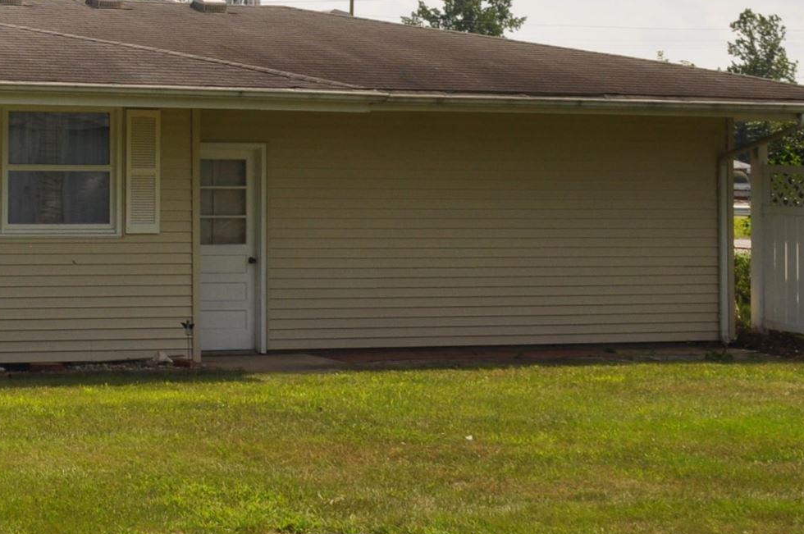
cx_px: -217
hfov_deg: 20.1
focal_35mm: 94
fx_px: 2097
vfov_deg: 14.4
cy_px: 68
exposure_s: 1/200
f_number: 14
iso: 200
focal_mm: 20
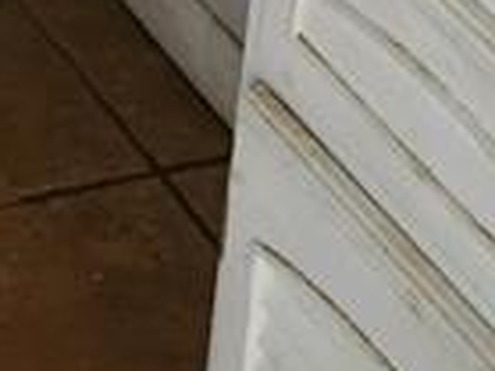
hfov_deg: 10.9
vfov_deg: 7.7
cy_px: -728
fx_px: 2429
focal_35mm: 170
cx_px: -410
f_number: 1.8
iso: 1000
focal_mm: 6.4
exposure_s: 1/24
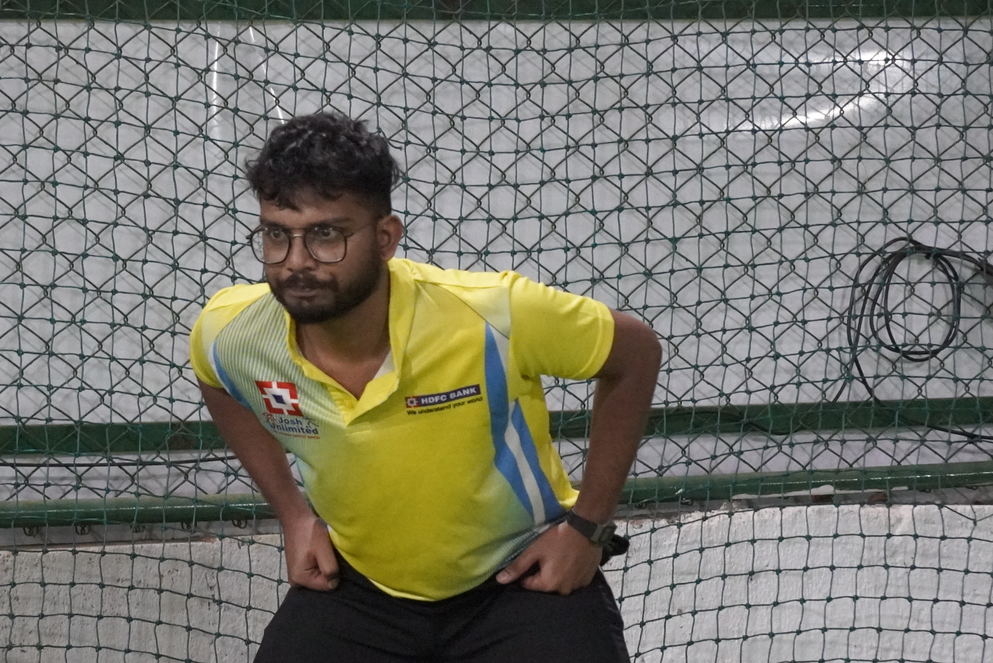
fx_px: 9217
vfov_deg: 4.1
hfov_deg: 6.2
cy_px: 602
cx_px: 426
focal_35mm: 334
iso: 6400
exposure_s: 1/125
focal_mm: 120
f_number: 5.6
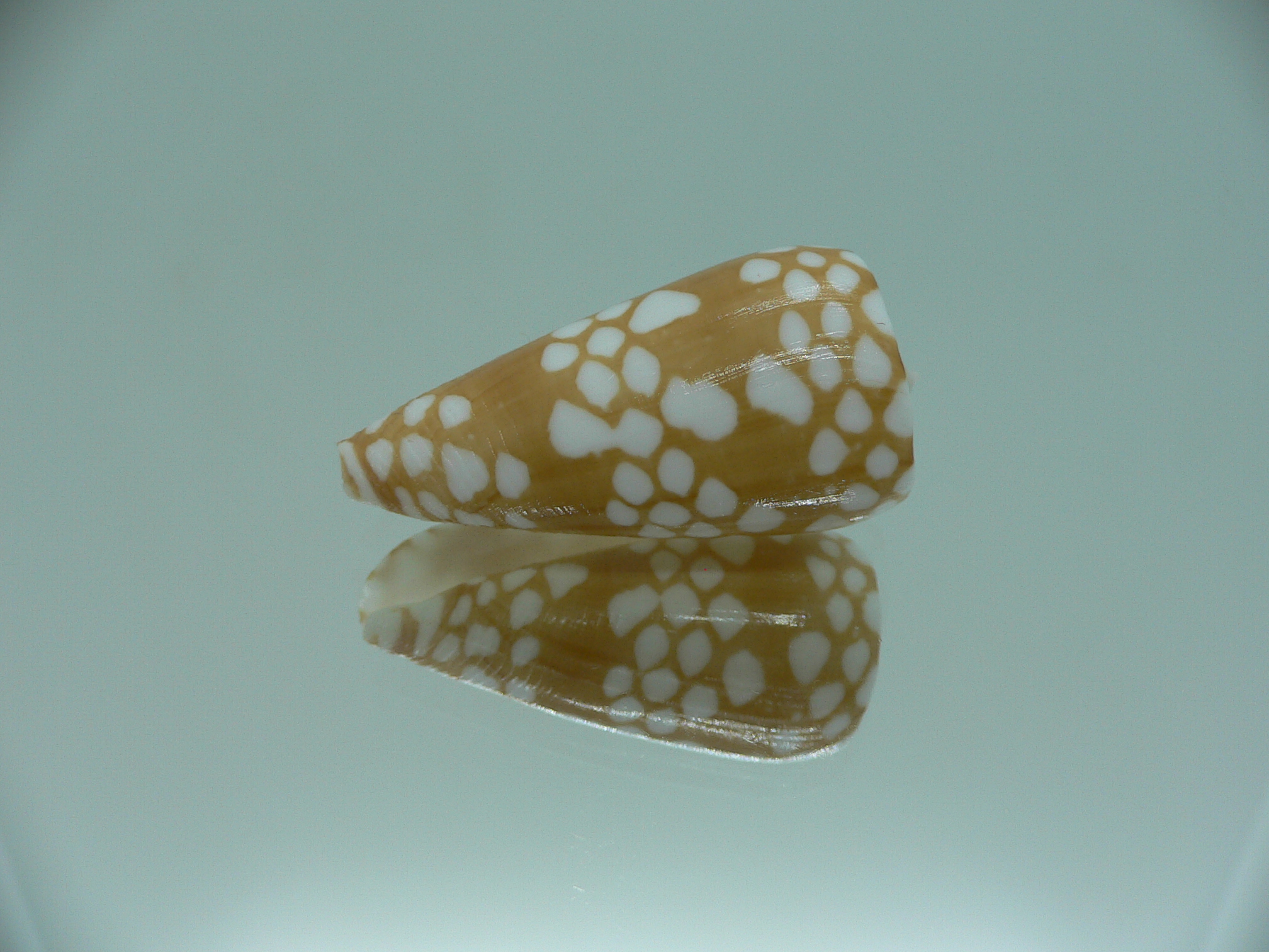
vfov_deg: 40.7
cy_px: 476
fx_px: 1283
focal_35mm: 35
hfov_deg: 52.6
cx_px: 634
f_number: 2.8
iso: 80
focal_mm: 4.6
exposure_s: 1/60
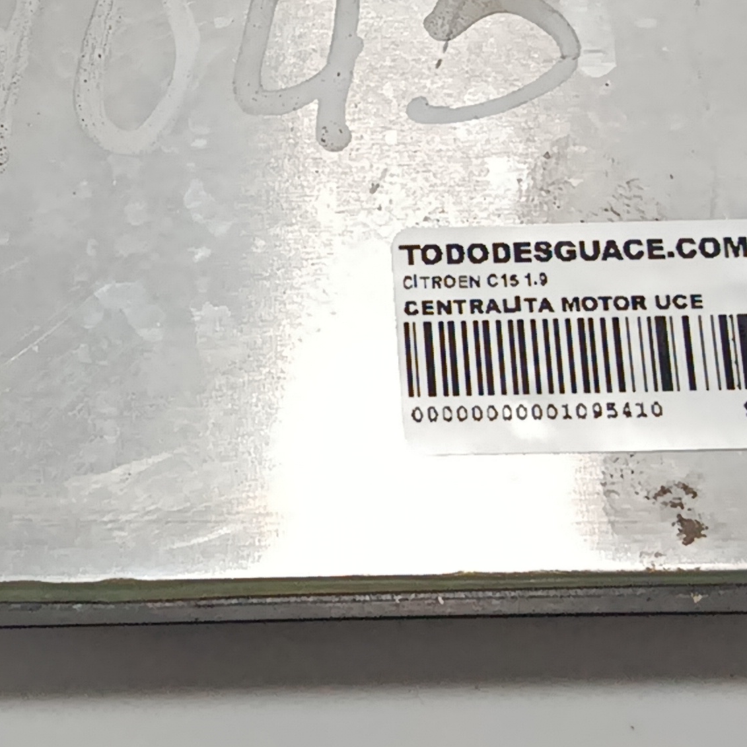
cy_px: 92
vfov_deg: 13.8
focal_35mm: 125
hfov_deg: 13.9
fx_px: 3052
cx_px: 130
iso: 784
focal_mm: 5.24
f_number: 1.7
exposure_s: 1/100
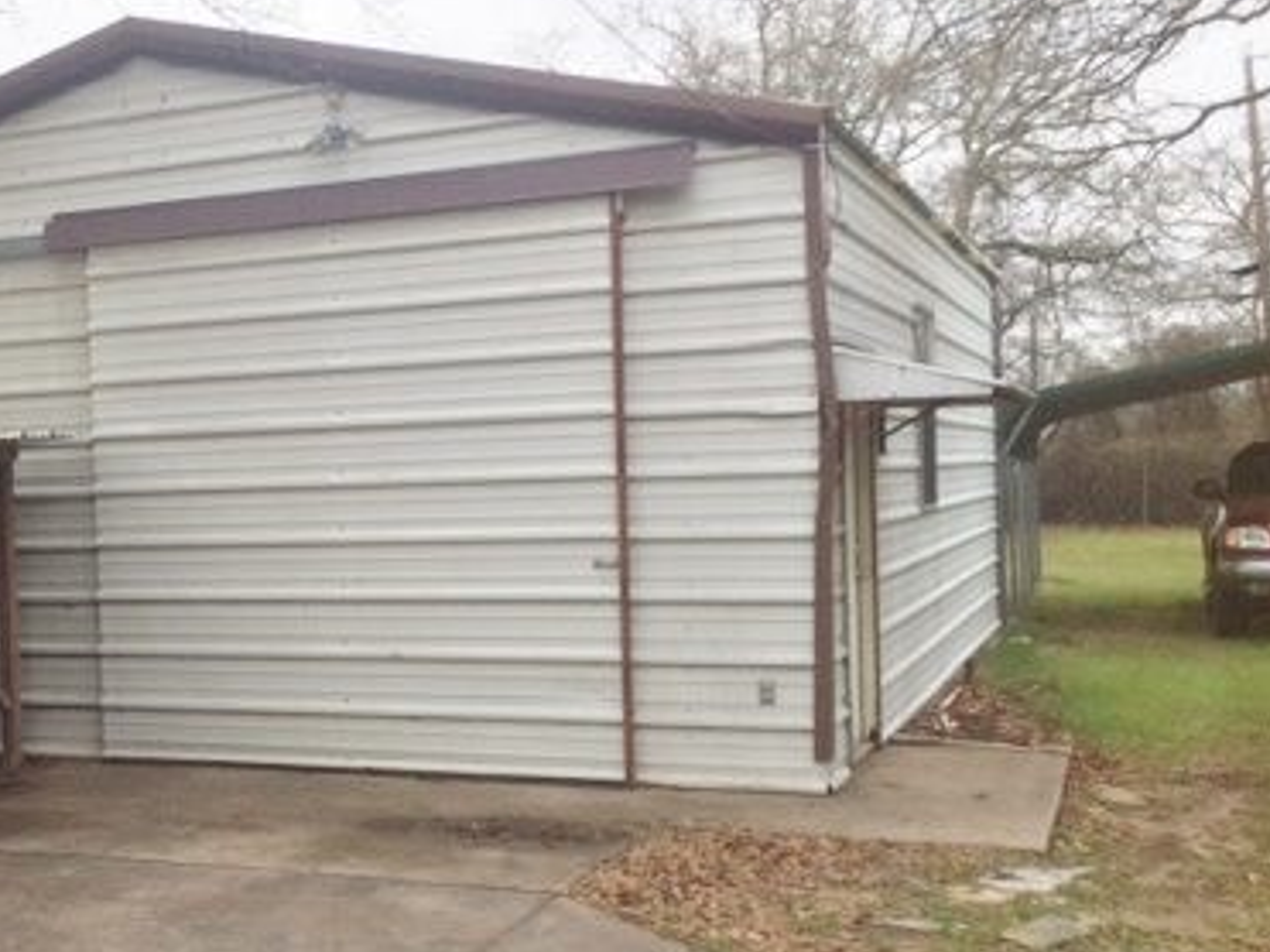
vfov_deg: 29.1
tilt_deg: -3.1
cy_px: 548
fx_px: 1834
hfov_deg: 36.4
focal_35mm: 50
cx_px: 185
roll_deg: +2.8
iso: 32
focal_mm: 4.15
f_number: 2.2
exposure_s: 1/622
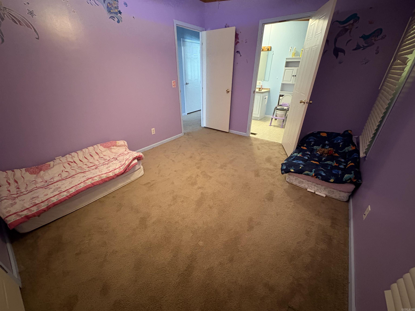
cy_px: 156
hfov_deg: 102.1
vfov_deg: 85.7
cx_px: 208
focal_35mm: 14
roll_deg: +0.9
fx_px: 168
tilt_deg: -27.5
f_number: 2.2
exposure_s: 1/30
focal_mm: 2.22
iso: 1000
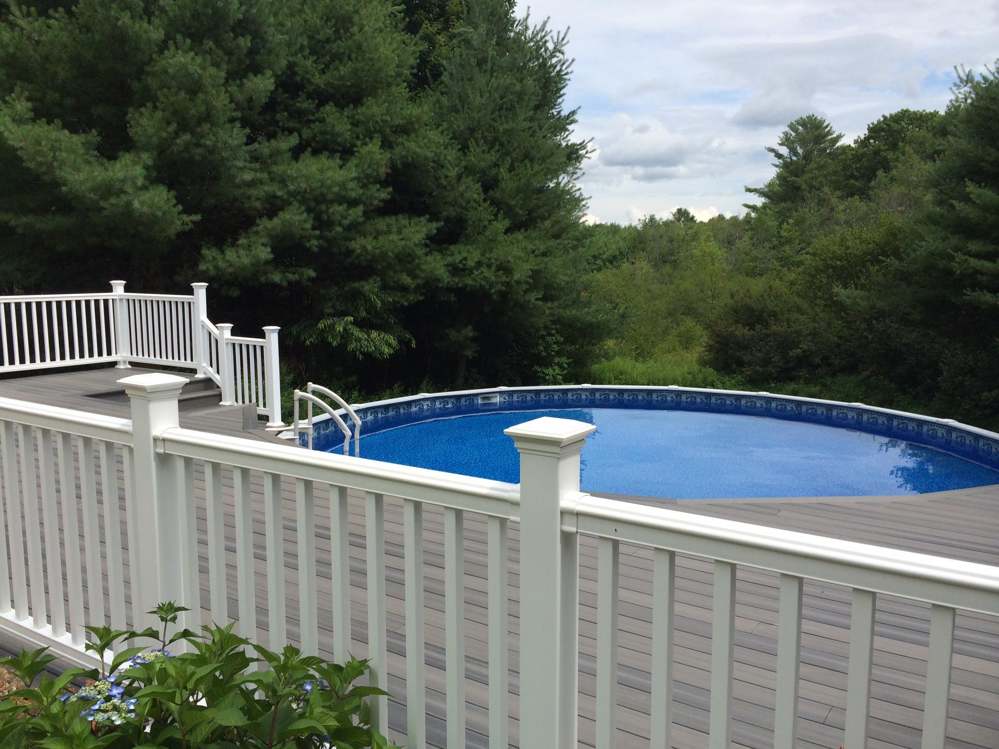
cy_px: 374
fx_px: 866
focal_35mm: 30
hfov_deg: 60.0
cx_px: 500
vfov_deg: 46.8
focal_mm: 4.12
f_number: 2.2
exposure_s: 1/2564
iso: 40
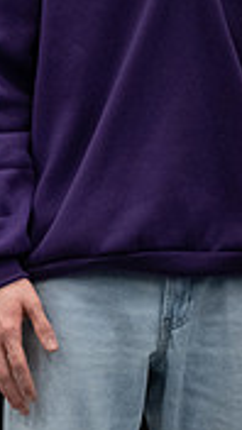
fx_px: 7175
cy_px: 117
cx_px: -416
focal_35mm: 629
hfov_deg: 1.9
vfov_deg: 3.4
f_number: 6.3
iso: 8000
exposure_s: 1/160
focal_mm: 182
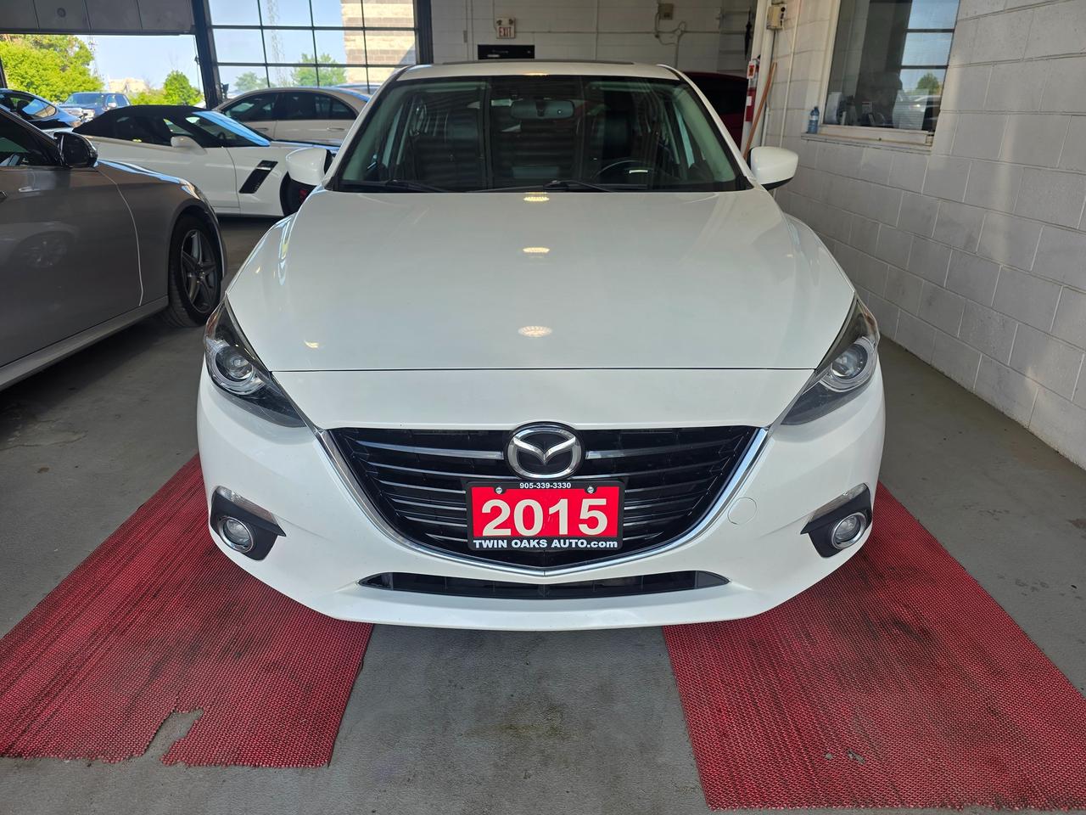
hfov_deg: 73.9
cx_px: 543
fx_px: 722
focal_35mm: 23
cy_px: 408
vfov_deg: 58.9
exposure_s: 1/153
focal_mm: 6.3
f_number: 1.7
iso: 12
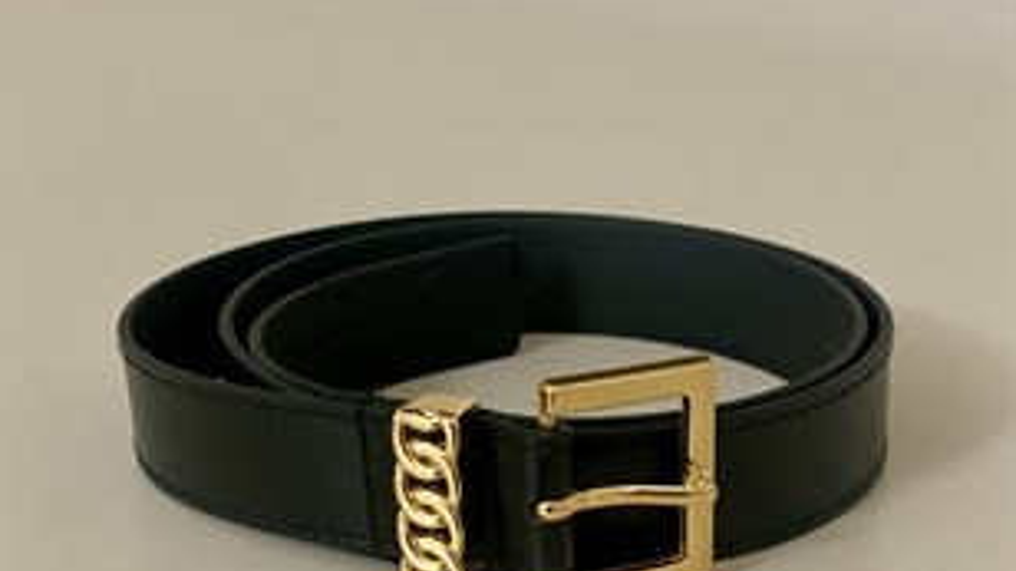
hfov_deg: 27.9
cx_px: 508
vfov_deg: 15.6
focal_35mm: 76
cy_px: 536
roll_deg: +0.4
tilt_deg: -23.5
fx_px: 2047
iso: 400
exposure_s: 1/25
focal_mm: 6
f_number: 2
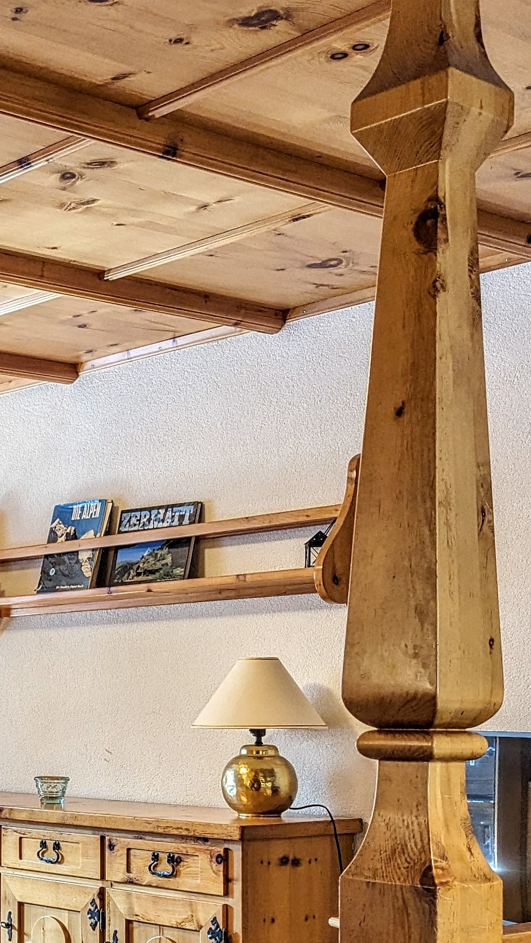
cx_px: -143
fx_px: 1527
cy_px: 709
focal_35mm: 61
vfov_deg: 33.7
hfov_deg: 18.5
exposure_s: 1/90
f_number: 1.85
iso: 237
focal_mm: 6.81
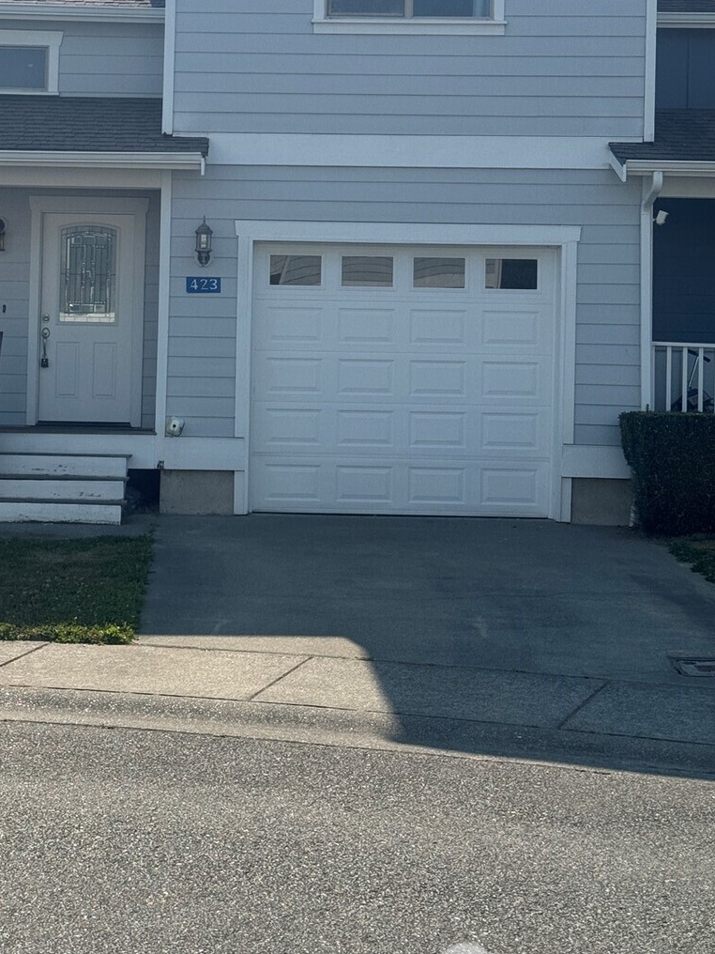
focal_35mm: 68
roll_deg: -0.9
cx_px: 216
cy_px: 341
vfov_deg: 28.4
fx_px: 1873
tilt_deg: +2.1
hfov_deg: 21.5
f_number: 1.78
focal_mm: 6.76
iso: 64
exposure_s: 1/3817
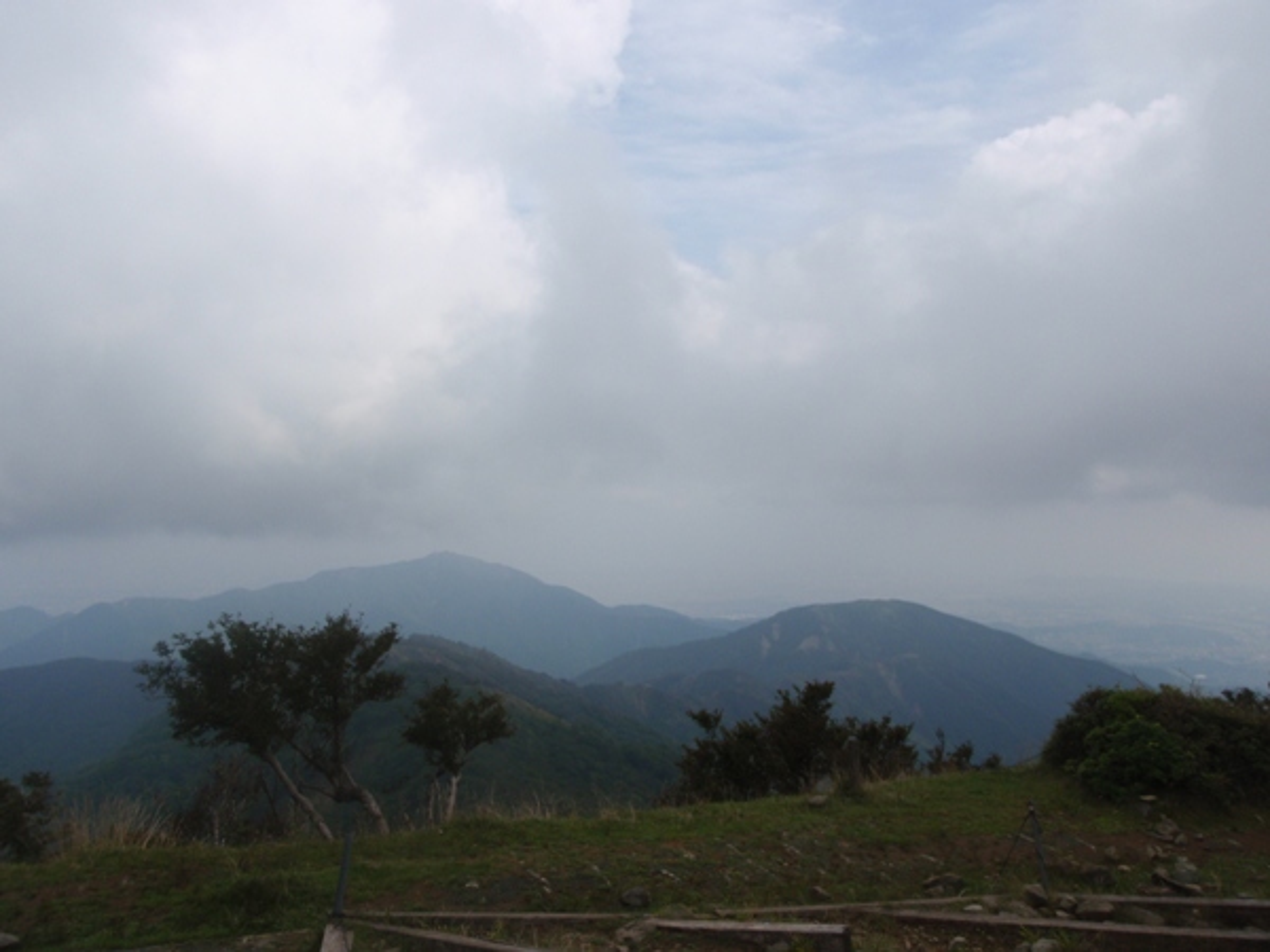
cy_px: 476
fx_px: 1027
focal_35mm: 28
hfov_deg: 63.4
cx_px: 635
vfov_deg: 49.7
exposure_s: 1/640
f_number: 4
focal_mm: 5
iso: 64
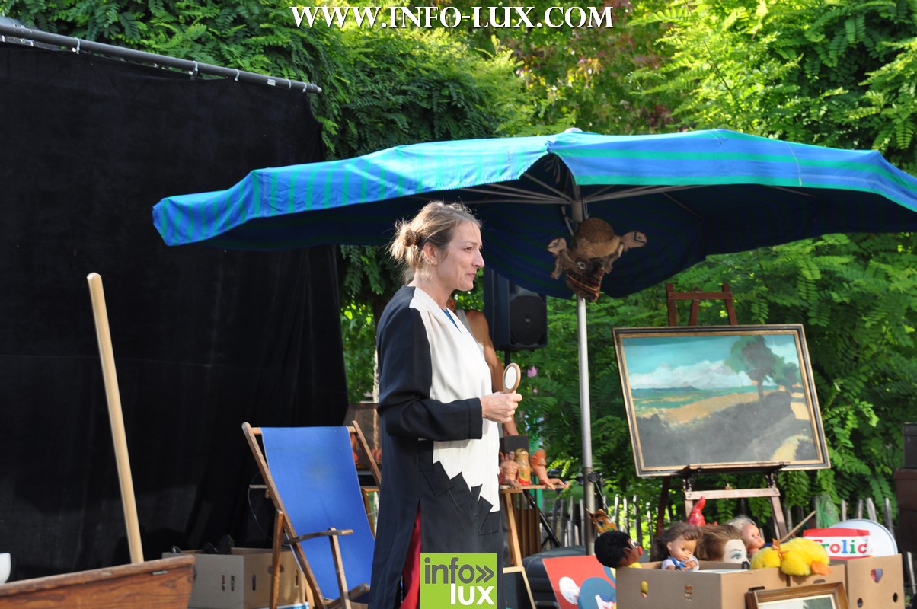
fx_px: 1908
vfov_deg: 18.1
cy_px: 304
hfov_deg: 27.0
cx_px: 458
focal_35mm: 75
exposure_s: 1/125
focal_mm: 50
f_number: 5.6
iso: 200
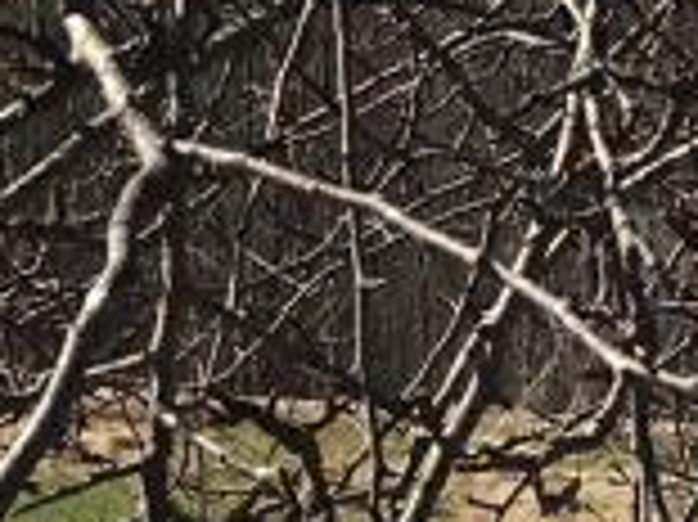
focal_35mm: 192
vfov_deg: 7.7
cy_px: 153
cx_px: -306
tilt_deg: +5.0
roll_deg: -4.2
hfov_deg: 10.0
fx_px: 3869
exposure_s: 1/1748
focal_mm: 4.15
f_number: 2.2
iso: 25
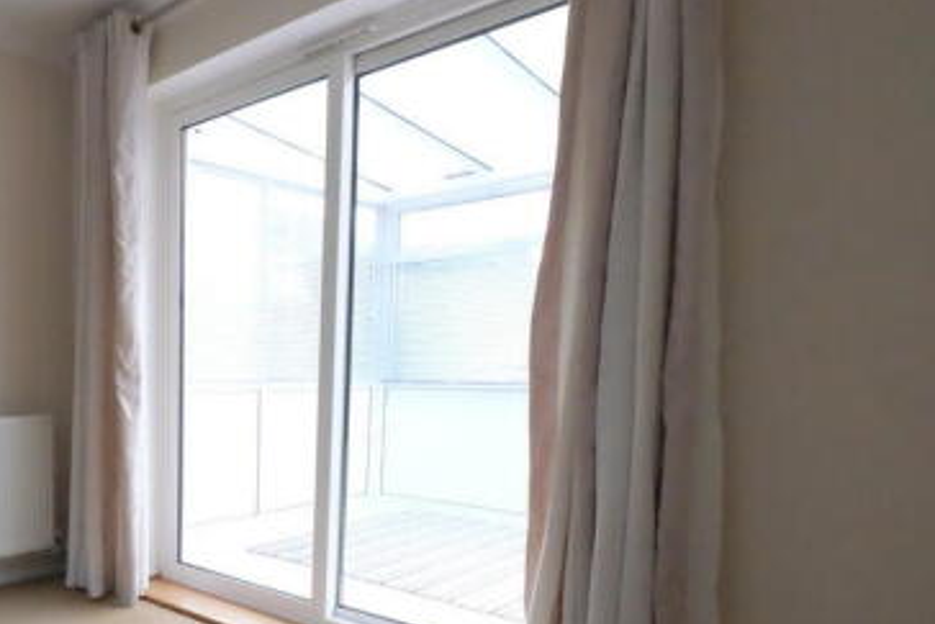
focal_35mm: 27
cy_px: 453
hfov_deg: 59.5
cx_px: 132
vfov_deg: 46.6
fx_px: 701
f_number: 5.6
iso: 12800
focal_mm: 10
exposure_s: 1/350
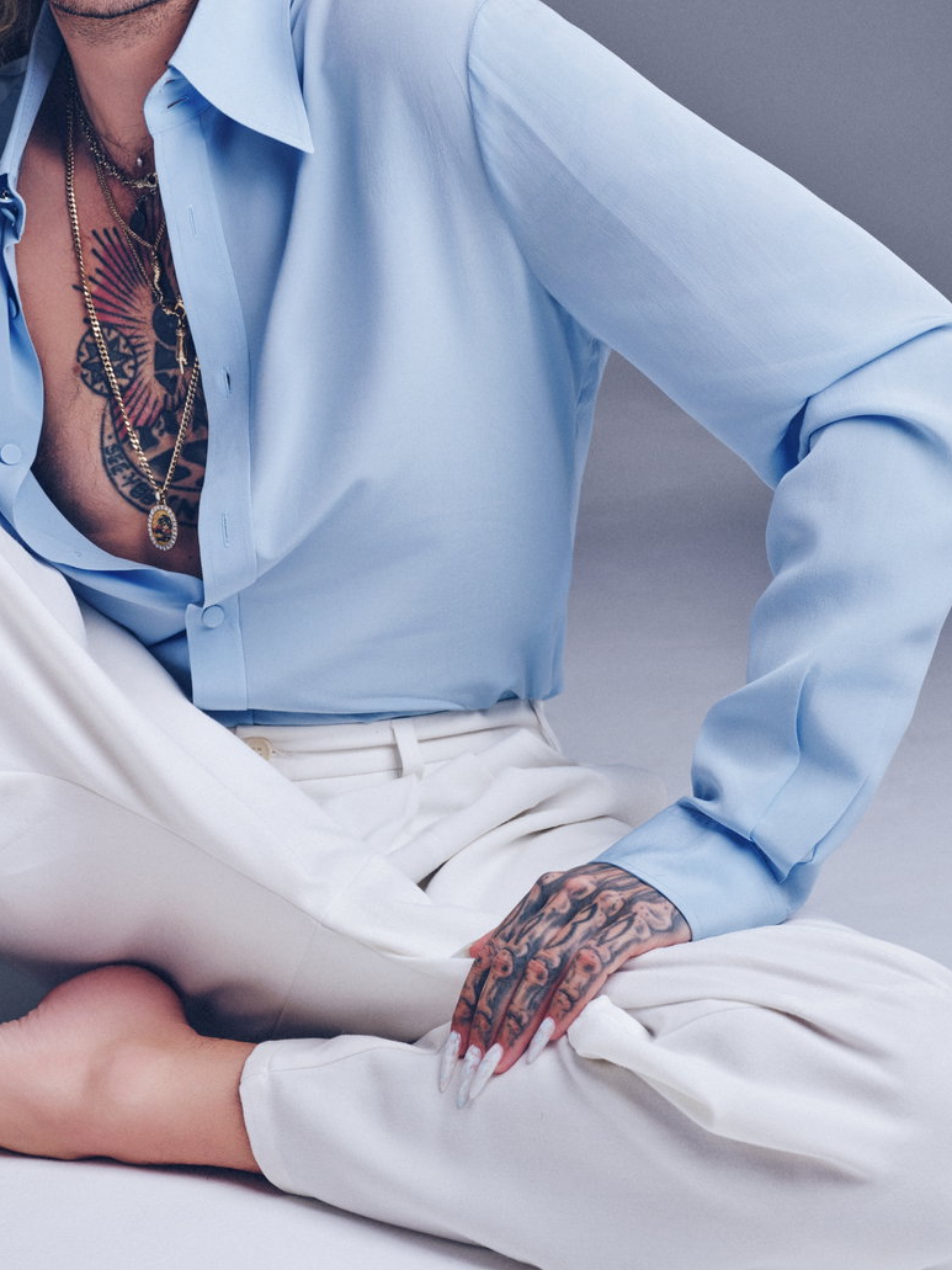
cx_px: 244
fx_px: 3301
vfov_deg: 21.7
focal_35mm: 90
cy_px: 441
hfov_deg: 16.3
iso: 125
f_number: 9
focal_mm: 73.5
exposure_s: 1/125
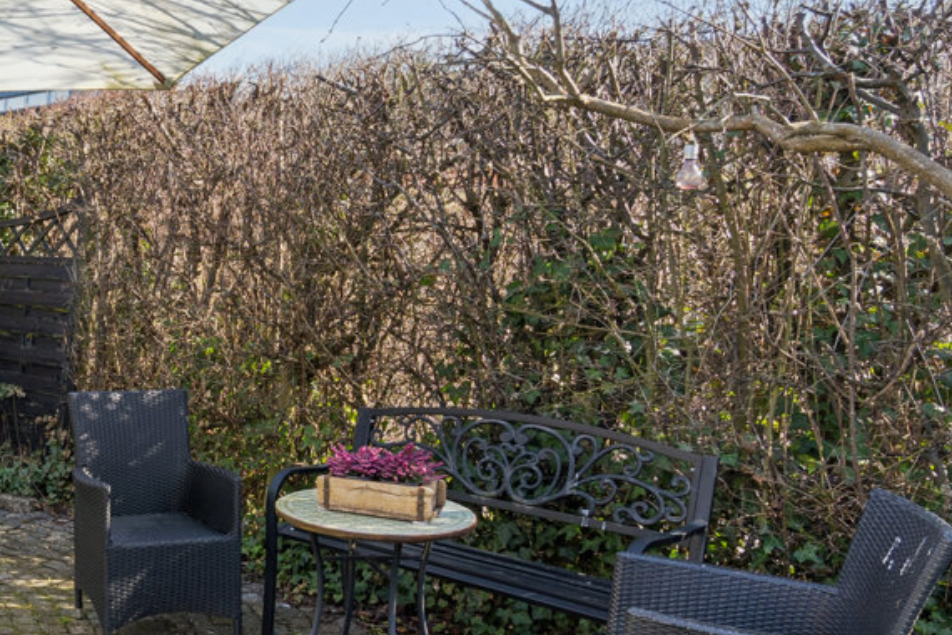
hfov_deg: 44.4
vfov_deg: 34.8
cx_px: 37
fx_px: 1004
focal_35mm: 38
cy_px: 414
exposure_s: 1/40
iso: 200
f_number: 8
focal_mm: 13
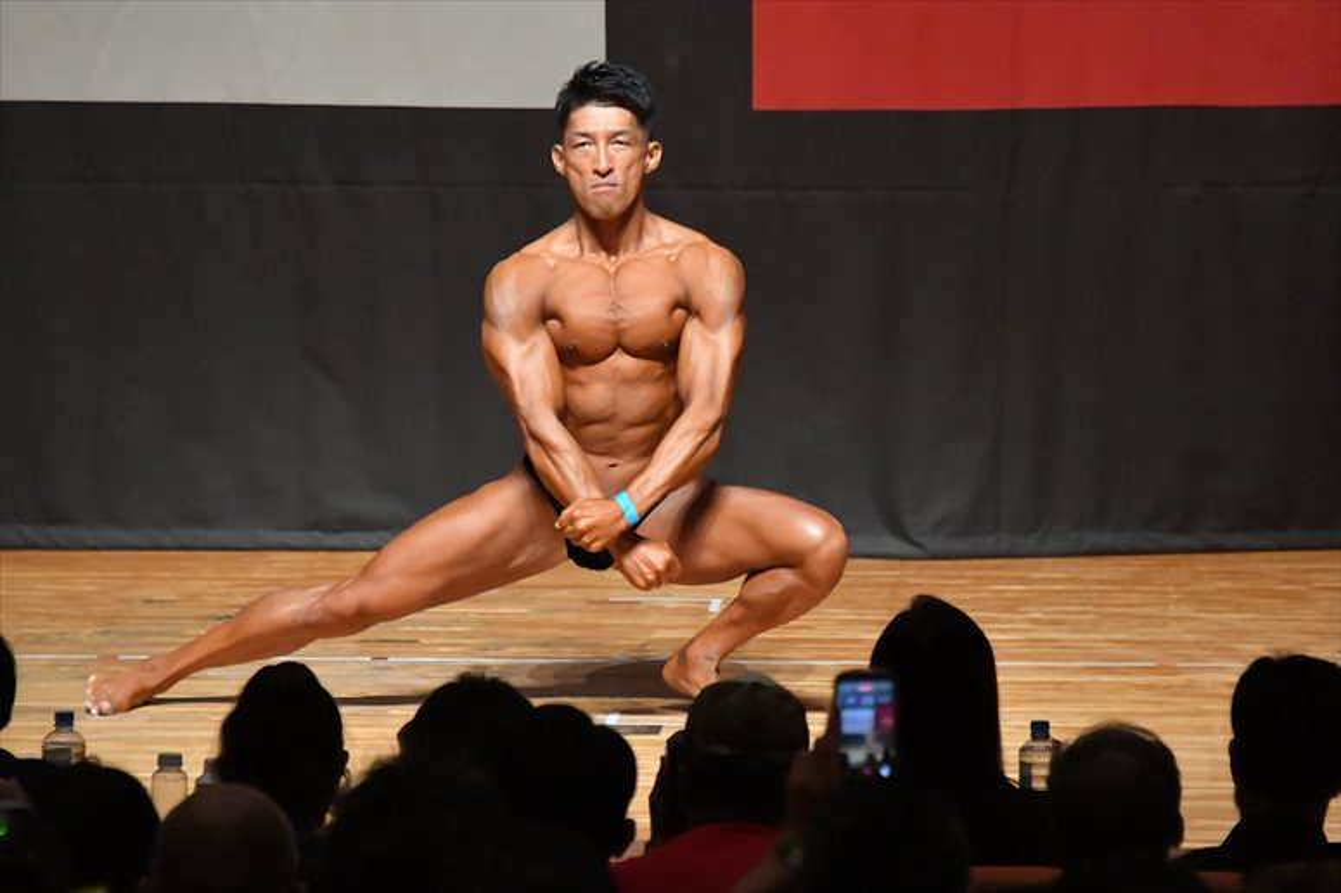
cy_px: 446
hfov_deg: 6.0
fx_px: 12845
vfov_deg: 4.0
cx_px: 670
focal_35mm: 345
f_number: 5.6
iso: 12800
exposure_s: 1/400
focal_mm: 230
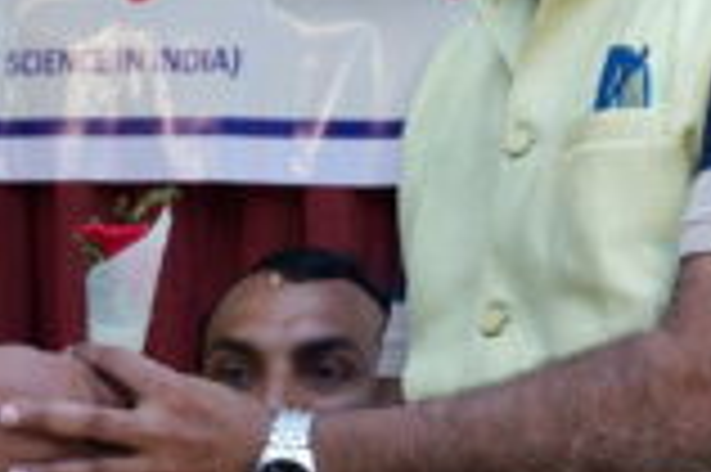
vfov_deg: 6.3
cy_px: 699
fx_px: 4222
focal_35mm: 214
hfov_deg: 9.6
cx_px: 500
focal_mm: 33
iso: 2000
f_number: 5.6
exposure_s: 1/160
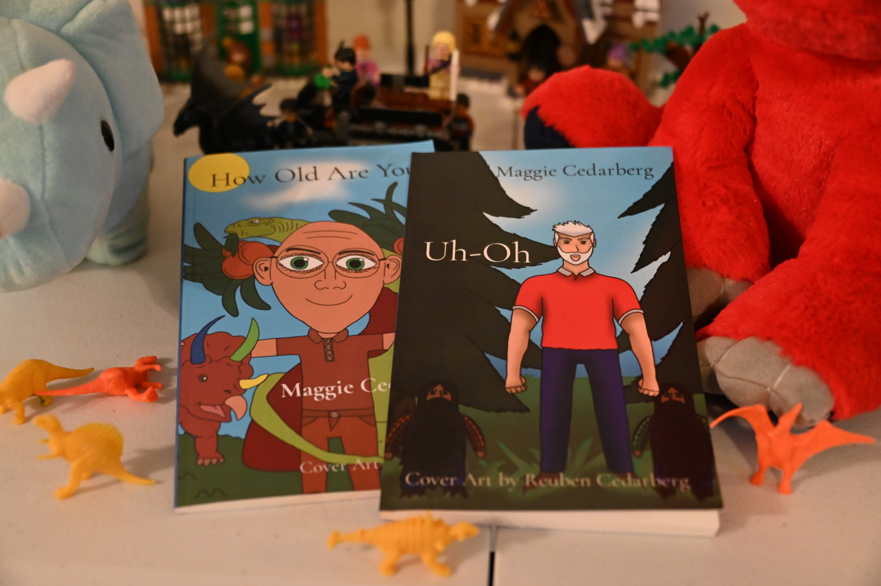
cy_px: 293
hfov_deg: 43.6
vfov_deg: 29.8
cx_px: 440
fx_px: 1100
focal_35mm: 45
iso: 8000
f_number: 4.2
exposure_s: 1/60
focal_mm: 45
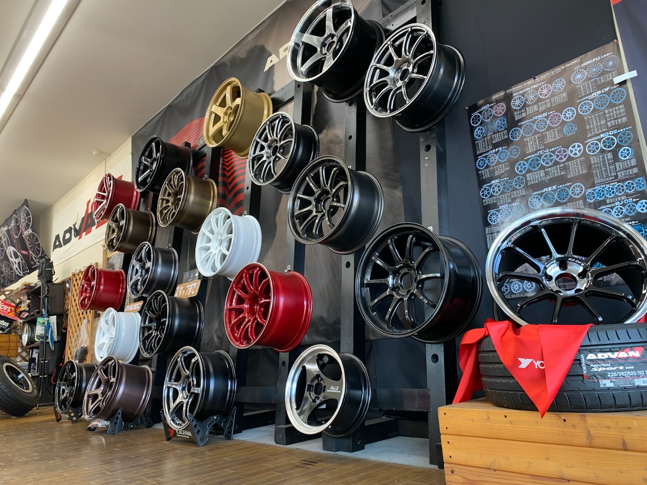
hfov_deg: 67.3
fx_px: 486
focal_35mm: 26
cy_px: 242
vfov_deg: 53.1
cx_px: 324
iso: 64
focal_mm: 4.25
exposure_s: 1/50
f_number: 1.8
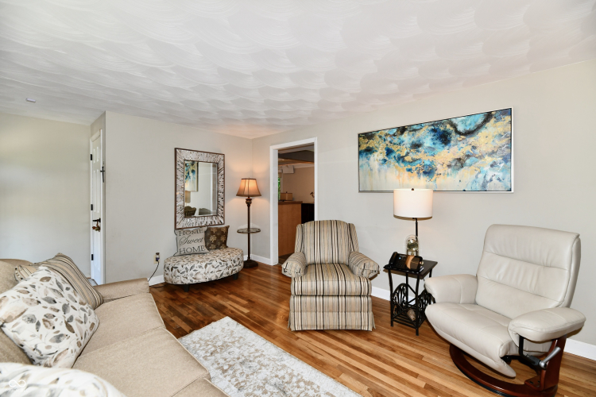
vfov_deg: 81.2
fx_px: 232
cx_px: 298
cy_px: 198
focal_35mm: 14
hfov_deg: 104.3
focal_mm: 14
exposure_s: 1/60
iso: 640
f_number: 6.3
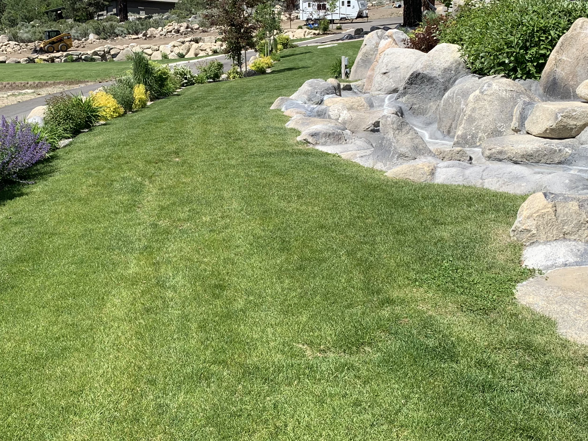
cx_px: 236
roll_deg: +1.1
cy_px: 172
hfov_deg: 44.6
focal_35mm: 42
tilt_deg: -5.6
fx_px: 713
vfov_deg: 34.2
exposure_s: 1/1845
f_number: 1.8
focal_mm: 4.25
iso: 25
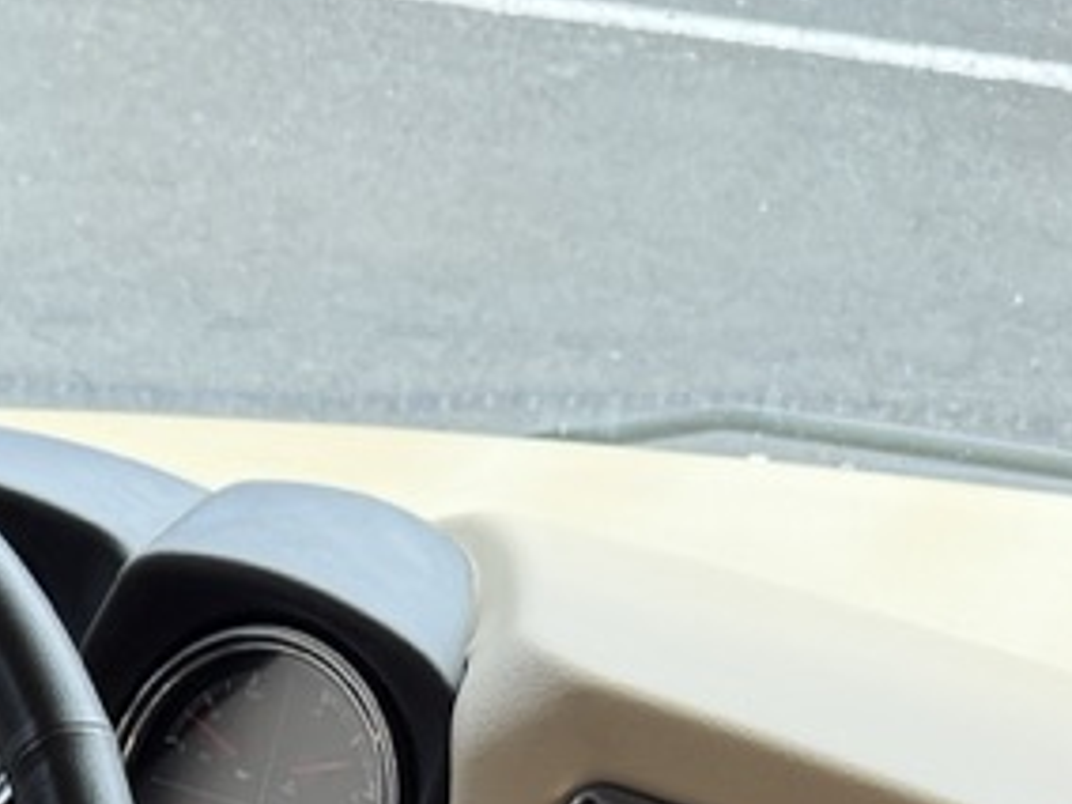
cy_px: 1631
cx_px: -30
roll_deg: +4.2
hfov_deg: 17.7
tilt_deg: -44.5
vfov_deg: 12.1
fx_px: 3345
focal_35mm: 108
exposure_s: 1/149
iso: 64
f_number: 1.78
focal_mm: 6.76
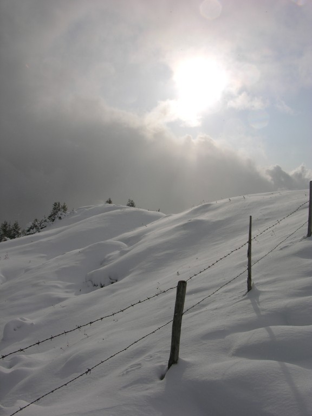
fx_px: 421
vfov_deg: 52.6
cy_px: 208
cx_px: 156
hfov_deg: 40.7
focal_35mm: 35
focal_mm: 8.9
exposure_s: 1/651
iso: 50
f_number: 8
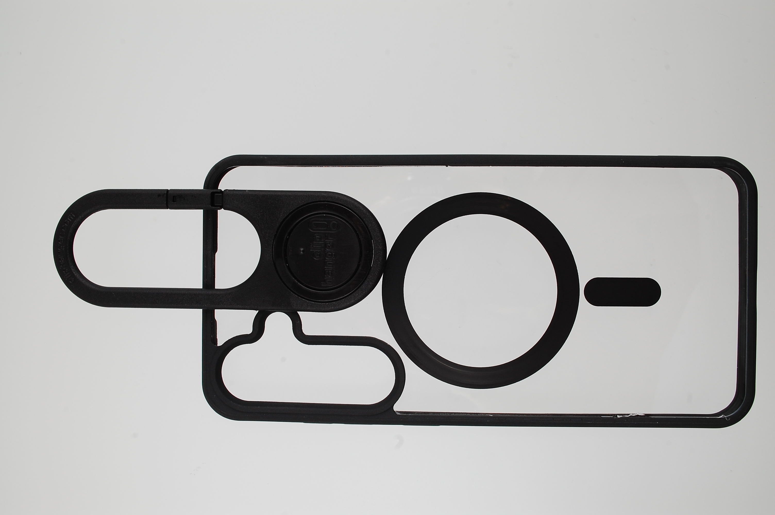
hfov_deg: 53.2
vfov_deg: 36.8
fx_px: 774
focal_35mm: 36
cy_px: 258
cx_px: 388
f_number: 13
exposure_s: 1/160
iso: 200
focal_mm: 24
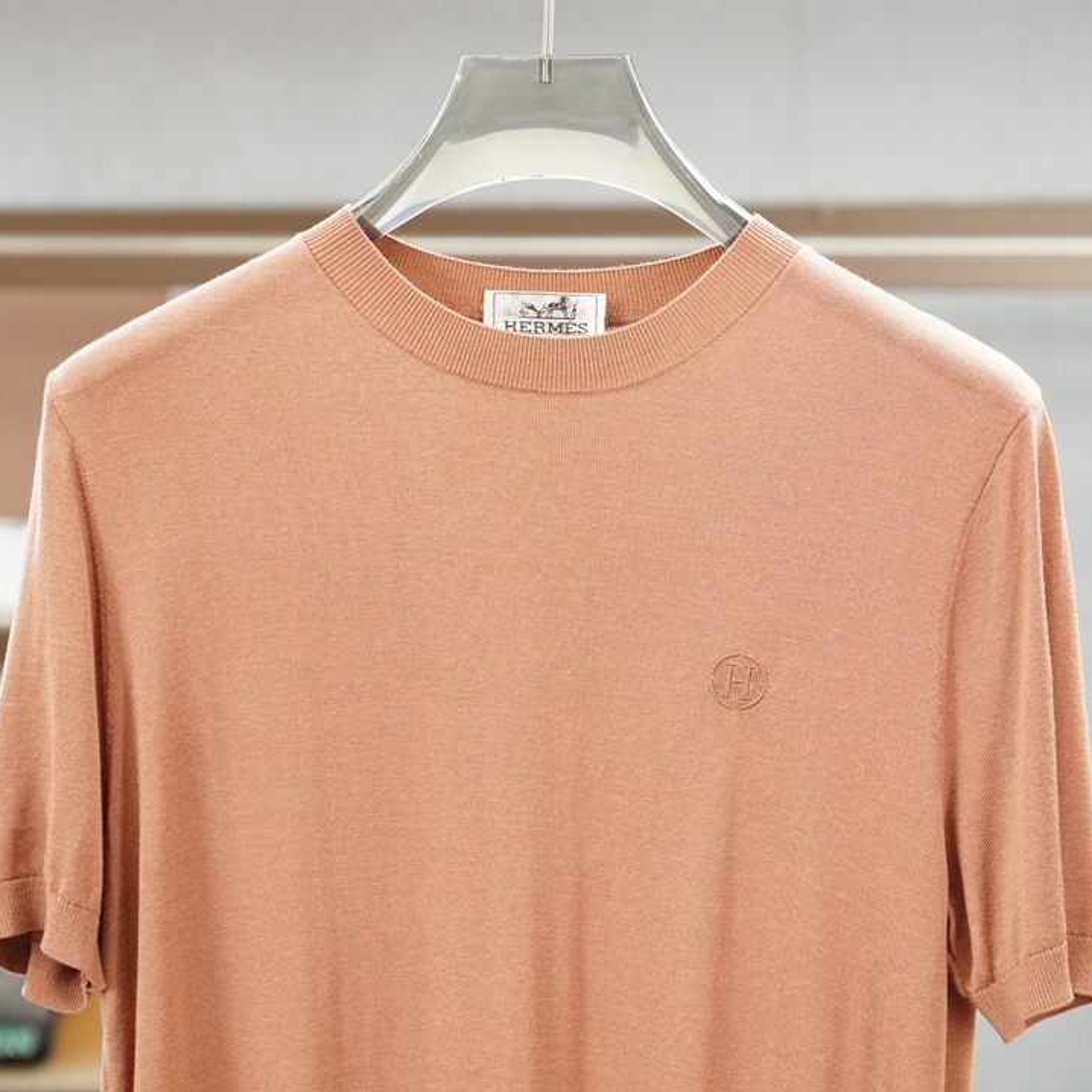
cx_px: 549
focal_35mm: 102
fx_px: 3628
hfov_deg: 17.1
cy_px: 546
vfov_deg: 17.1
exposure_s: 1/125
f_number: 3.5
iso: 1600
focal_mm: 53
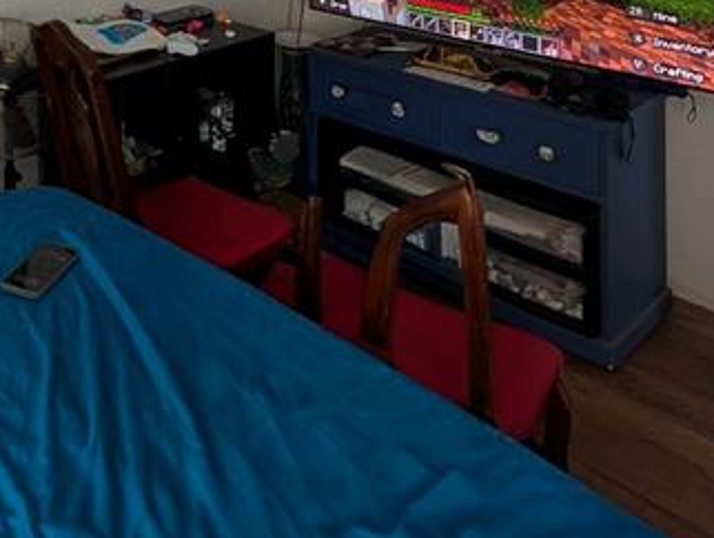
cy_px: -193
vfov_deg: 29.2
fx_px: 786
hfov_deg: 45.7
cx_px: 118
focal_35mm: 38
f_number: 1.7
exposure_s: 1/37.7
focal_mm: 2.02
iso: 96
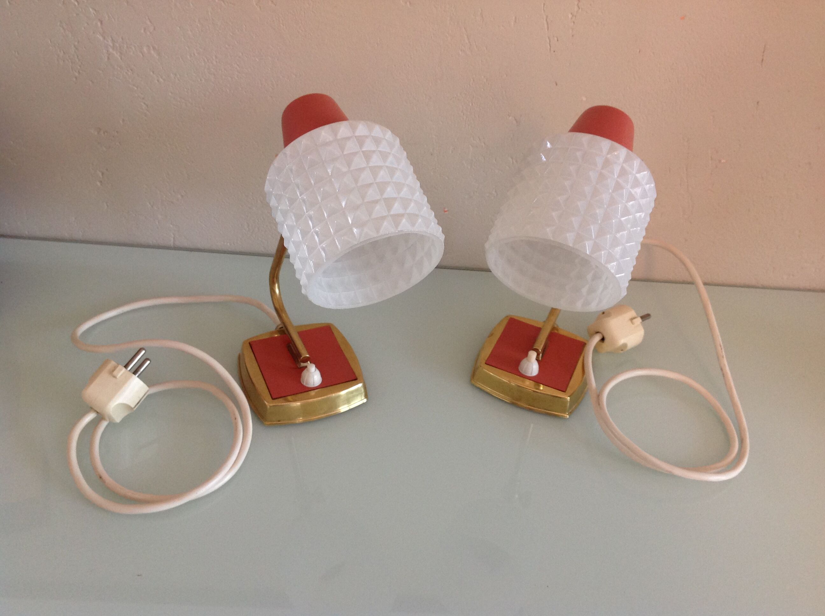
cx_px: 412
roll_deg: -6.1
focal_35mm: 35
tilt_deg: -39.1
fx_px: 833
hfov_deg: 52.7
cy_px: 308
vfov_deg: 40.6
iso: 125
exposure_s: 1/15
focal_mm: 4.28
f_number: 2.4
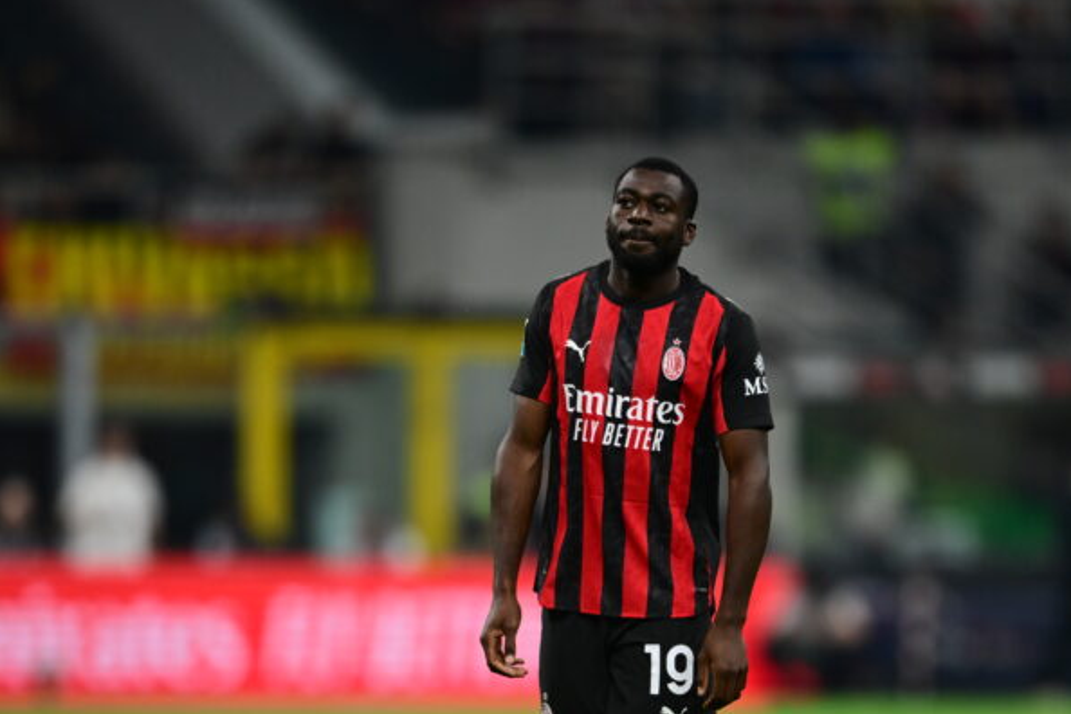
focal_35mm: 690
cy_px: 610
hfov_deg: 3.0
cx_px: 604
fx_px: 20526
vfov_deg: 2.0
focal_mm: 400
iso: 1600
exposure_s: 1/1250
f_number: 2.8
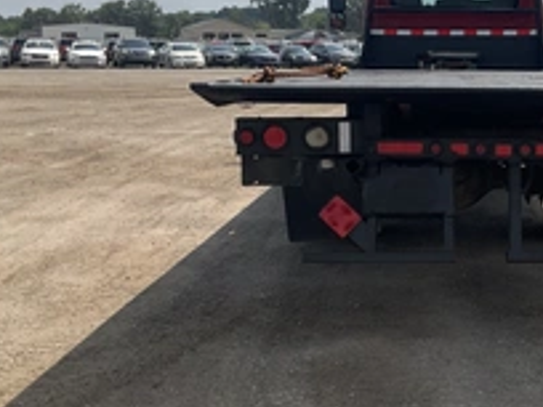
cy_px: 152
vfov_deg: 25.6
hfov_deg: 32.7
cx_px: 450
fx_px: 894
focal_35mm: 57
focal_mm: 3
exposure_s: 1/2141
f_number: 1.8
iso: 25
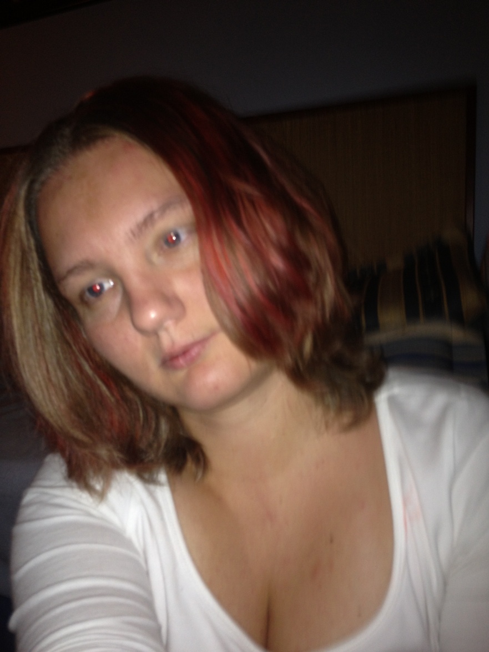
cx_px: 244
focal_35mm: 35
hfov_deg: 40.7
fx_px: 659
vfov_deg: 52.6
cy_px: 326
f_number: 2.4
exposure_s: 1/16
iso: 64
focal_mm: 4.28
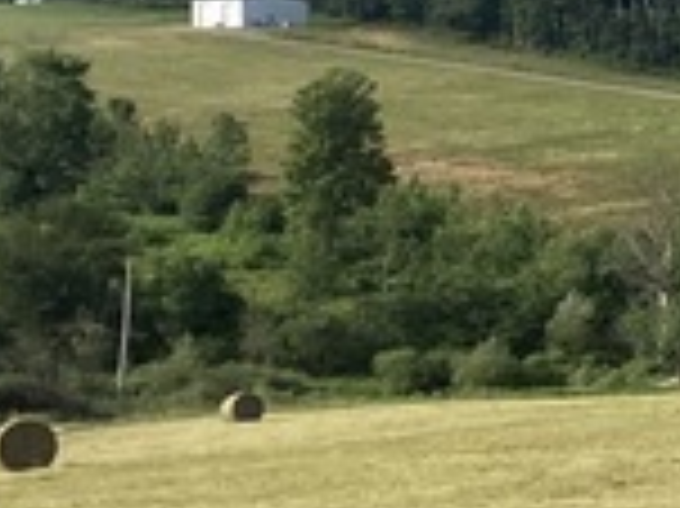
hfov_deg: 13.0
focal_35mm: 137
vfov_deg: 10.8
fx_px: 2689
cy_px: 126
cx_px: 1223
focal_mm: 3.3
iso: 25
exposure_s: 1/1181
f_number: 2.4
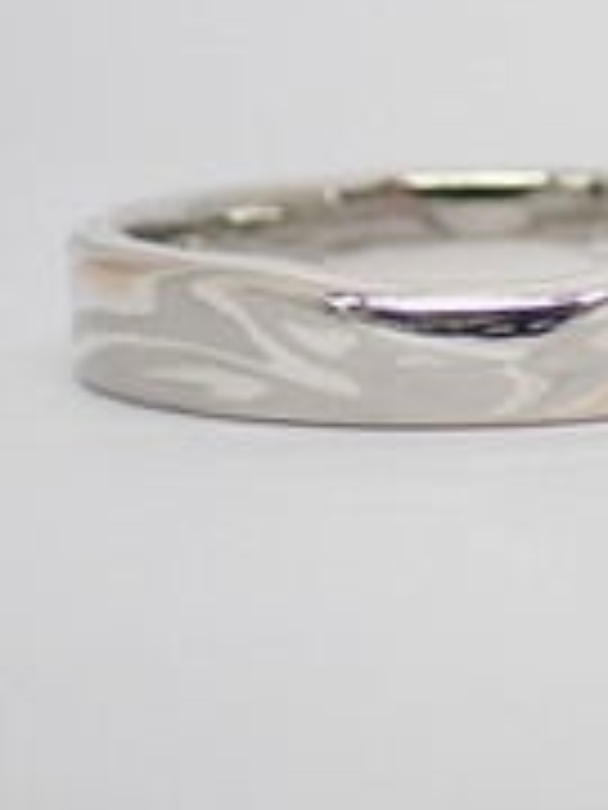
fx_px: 4496
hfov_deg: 7.6
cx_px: 797
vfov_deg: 10.3
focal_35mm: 192
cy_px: 272
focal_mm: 13.65
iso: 200
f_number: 4.1
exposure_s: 1/125
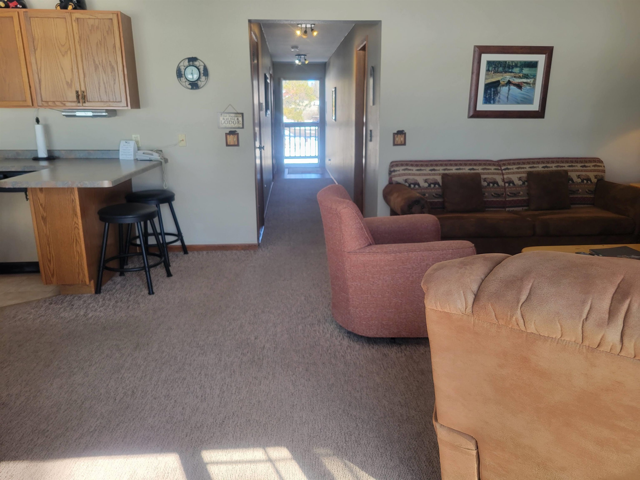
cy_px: 240
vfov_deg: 53.1
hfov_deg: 67.3
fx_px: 481
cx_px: 320
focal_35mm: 26
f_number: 1.8
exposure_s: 1/120
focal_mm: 5.4
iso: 64
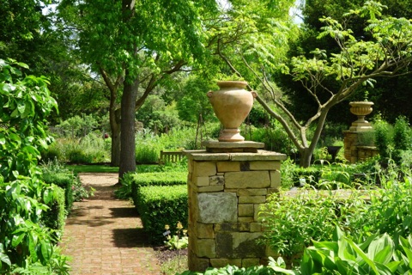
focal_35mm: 53
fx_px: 607
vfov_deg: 25.5
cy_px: 138
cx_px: 206
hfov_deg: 37.5
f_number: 5.6
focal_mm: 19.53
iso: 125
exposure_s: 1/200
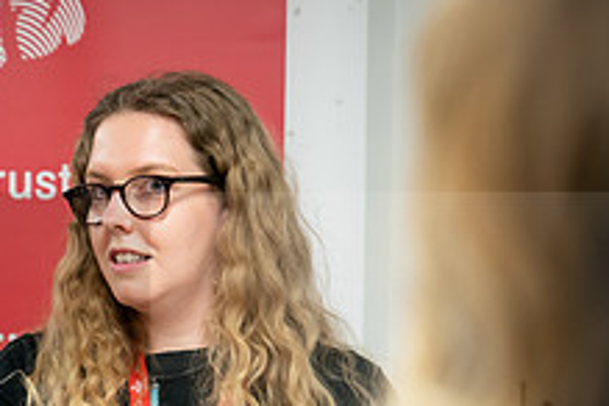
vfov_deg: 7.0
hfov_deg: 10.5
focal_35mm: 195
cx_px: 190
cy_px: 440
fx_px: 3298
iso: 1000
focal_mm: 70
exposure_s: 1/60
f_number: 2.8
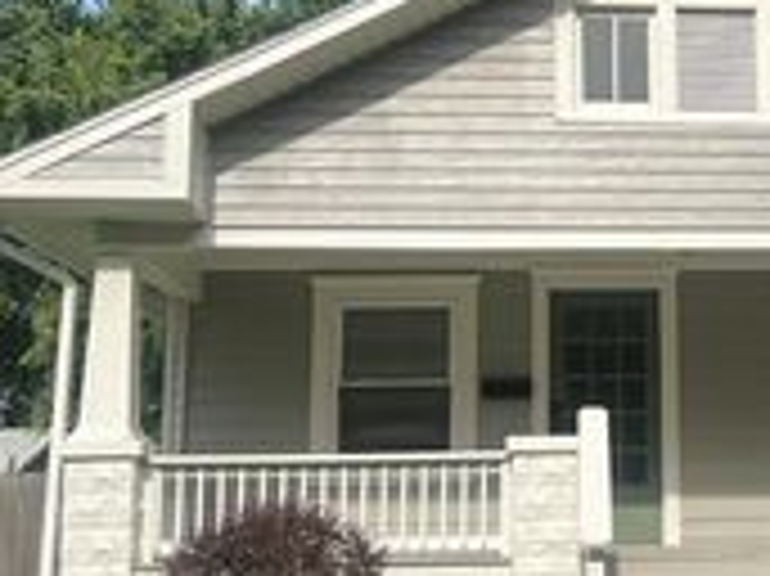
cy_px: 205
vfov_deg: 19.3
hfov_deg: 24.9
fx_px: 1689
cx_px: 693
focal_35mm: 76
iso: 50
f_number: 1.5
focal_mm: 5.7
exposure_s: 1/3077
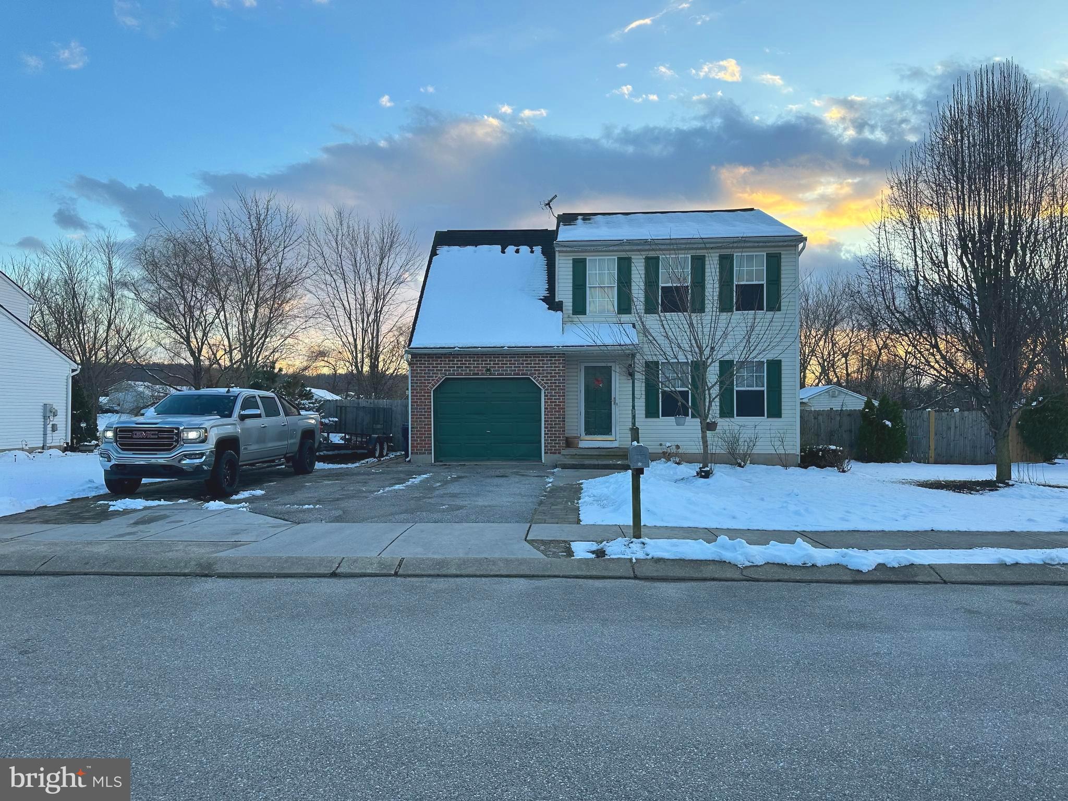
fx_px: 740
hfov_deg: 71.6
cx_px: 534
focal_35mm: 24
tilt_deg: +0.5
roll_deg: -0.1
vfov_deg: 56.8
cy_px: 400
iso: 80
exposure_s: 1/489
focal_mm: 6.86
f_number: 1.78
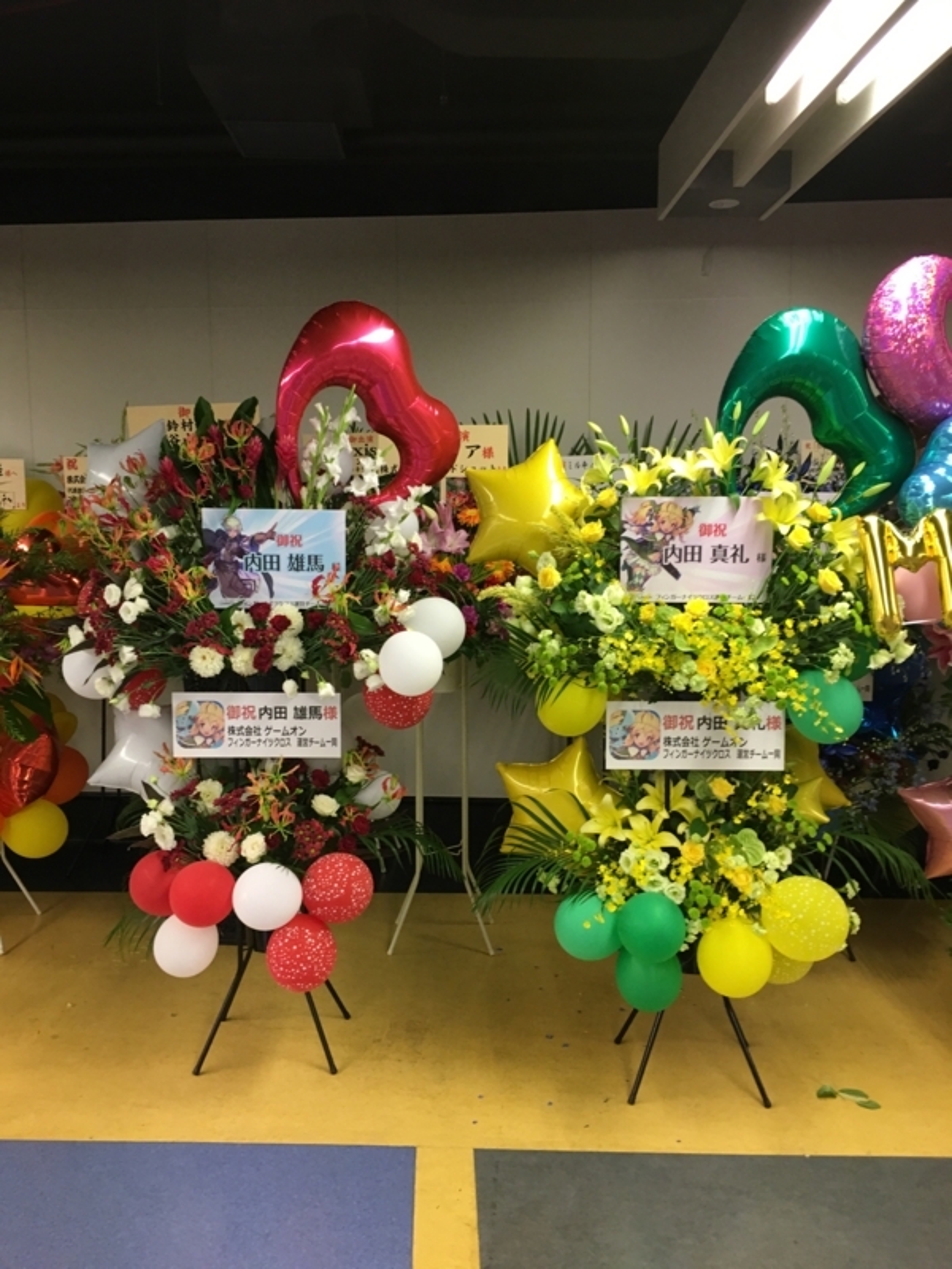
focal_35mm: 29
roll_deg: +0.5
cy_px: 634
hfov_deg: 48.2
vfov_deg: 61.7
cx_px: 476
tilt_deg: -5.9
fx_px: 1063
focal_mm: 4.15
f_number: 2.2
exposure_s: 1/30
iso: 100
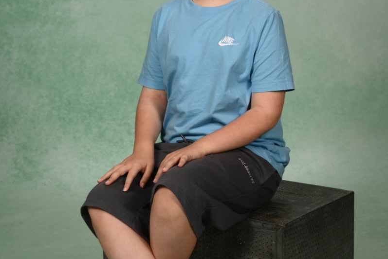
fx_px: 1251
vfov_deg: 11.8
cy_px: 132
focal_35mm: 116
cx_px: 194
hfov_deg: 17.6
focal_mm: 77
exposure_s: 1/125
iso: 400
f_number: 10
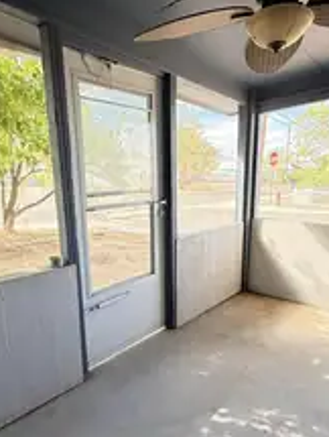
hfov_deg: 53.2
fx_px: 329
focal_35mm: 26
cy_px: 256
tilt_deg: -14.8
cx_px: 158
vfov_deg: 66.7
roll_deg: +0.6
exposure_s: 1/103
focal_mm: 2.22
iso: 125
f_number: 2.2
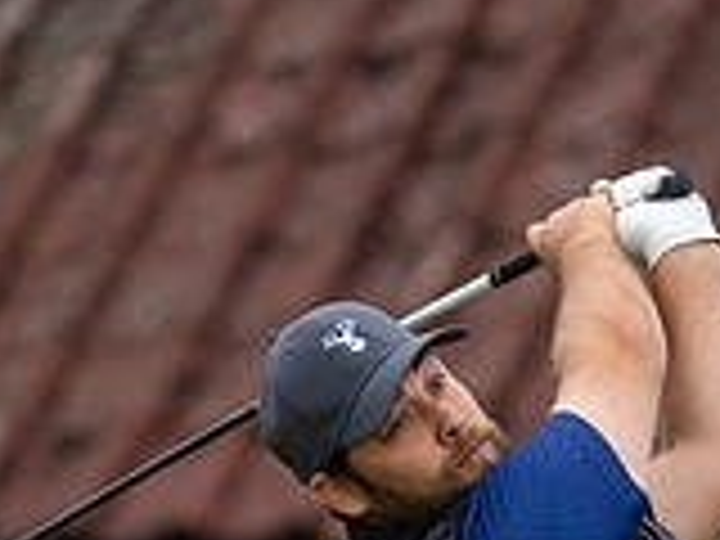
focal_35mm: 1216
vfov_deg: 1.2
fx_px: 25292
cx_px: 484
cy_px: 976
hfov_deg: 1.6
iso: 640
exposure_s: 1/1250
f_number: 4
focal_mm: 300
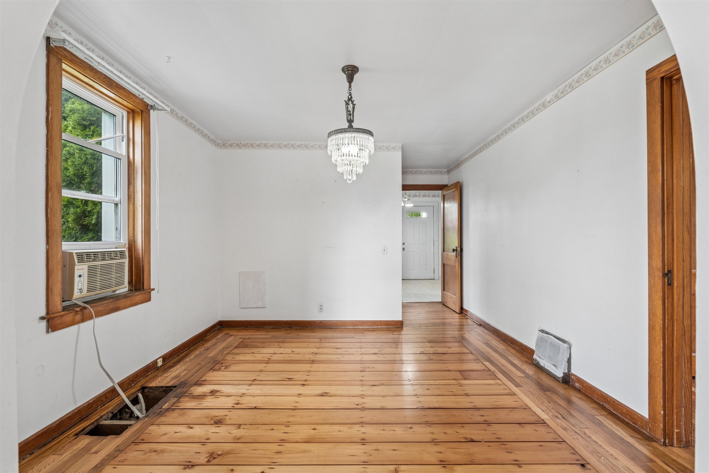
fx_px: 315
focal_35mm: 16
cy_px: 236
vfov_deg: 73.7
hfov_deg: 96.7
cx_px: 354
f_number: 10
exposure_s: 1/25
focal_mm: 16
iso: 800
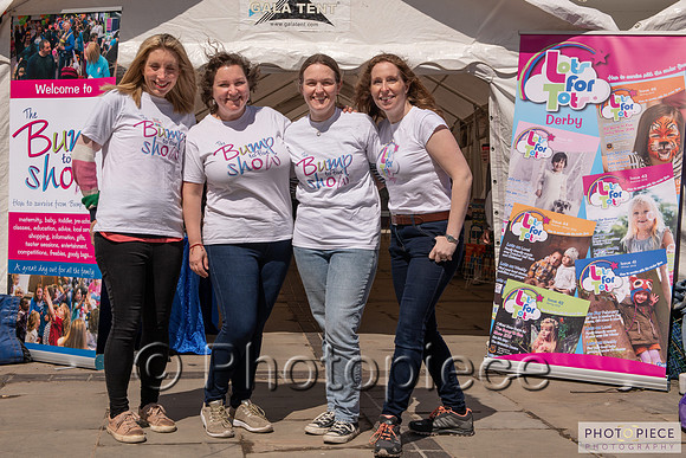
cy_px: 191
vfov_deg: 24.2
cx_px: 327
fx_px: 1068
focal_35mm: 56
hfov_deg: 35.6
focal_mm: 48
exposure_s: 1/1000
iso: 90
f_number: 9
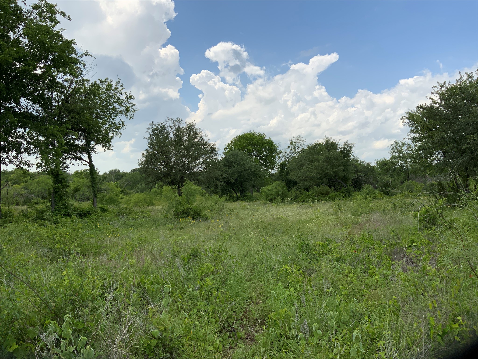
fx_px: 400
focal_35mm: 29
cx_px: 239
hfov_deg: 61.7
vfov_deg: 48.2
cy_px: 180
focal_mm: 3
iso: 16
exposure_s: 1/1984
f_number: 1.8
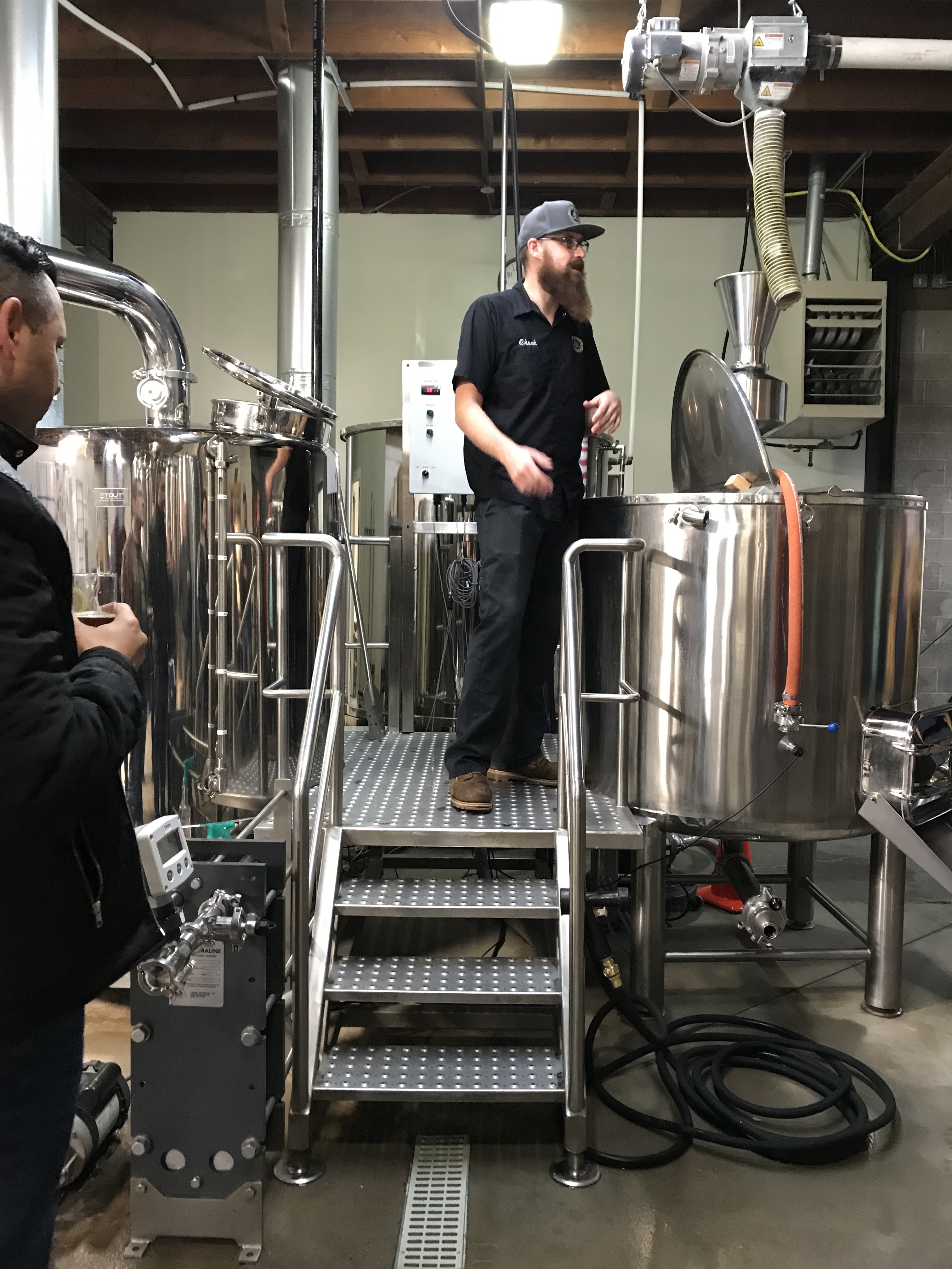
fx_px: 1027
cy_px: 634
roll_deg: -0.9
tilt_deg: -3.8
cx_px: 476
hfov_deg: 49.7
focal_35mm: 28
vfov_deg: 63.4
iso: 100
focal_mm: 3.99
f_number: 1.8
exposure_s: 1/12
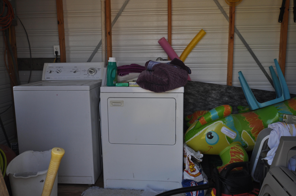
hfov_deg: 57.3
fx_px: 271
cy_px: 98
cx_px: 148
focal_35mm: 33
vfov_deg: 39.9
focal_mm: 22
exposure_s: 1/125
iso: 280
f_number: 5.6
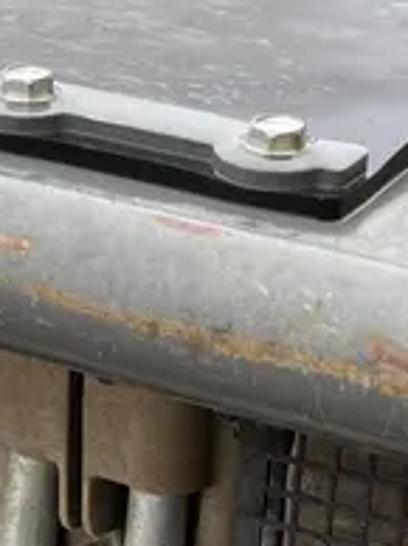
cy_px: 798
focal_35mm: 106
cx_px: 73
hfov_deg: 13.9
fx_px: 1669
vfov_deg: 17.0
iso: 50
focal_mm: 3.99
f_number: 1.8
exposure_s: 1/121
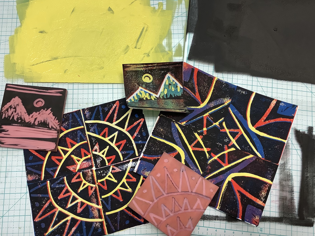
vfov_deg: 39.6
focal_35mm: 36
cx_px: 149
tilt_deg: -77.1
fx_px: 328
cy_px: 109
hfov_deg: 51.3
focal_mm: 3.3
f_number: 2.4
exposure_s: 1/60
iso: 100
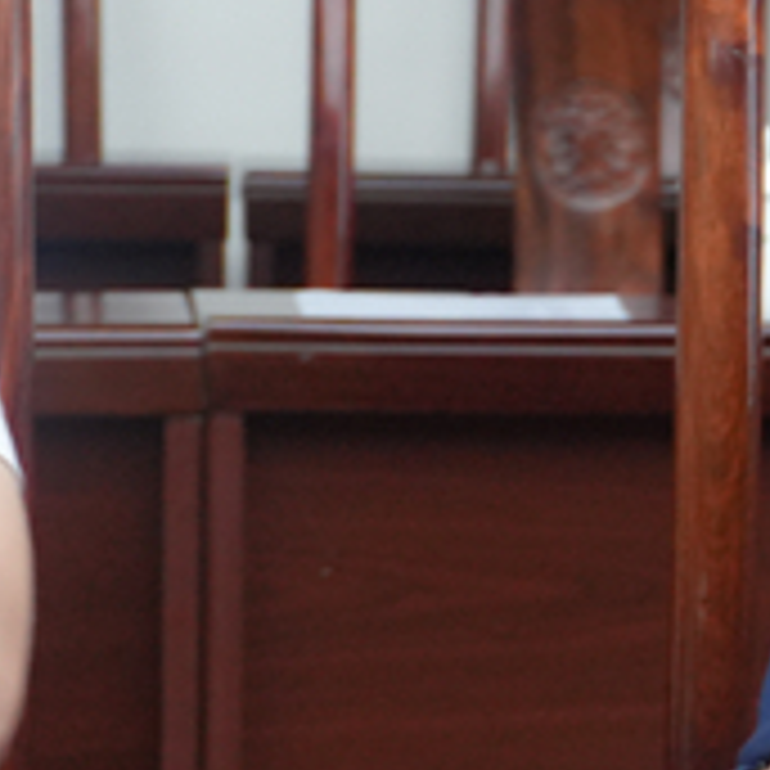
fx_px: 7046
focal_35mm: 280
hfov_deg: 6.0
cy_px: 137
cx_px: 1711
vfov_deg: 6.2
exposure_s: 1/60
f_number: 5.6
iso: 1250
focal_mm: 47
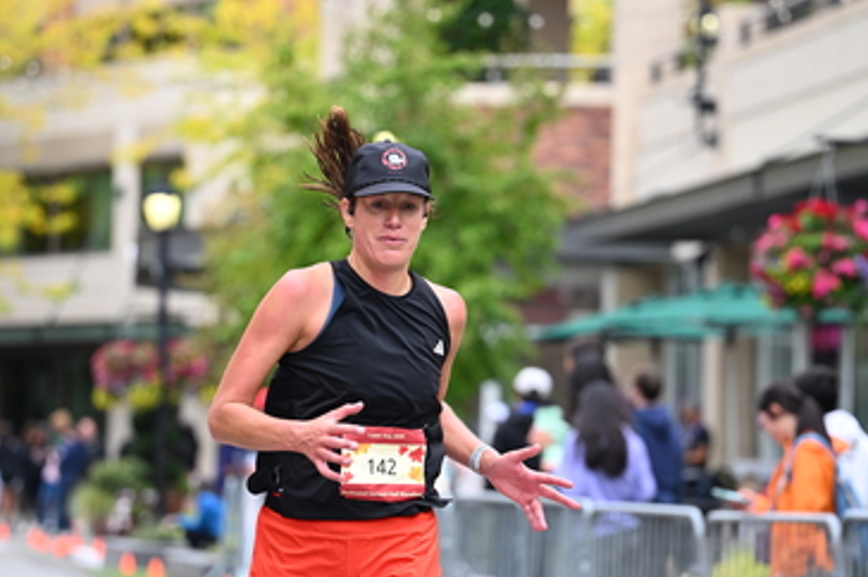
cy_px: 339
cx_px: 435
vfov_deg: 7.9
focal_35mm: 174
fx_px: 4191
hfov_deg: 11.8
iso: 640
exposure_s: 1/1600
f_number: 2.8
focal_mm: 115
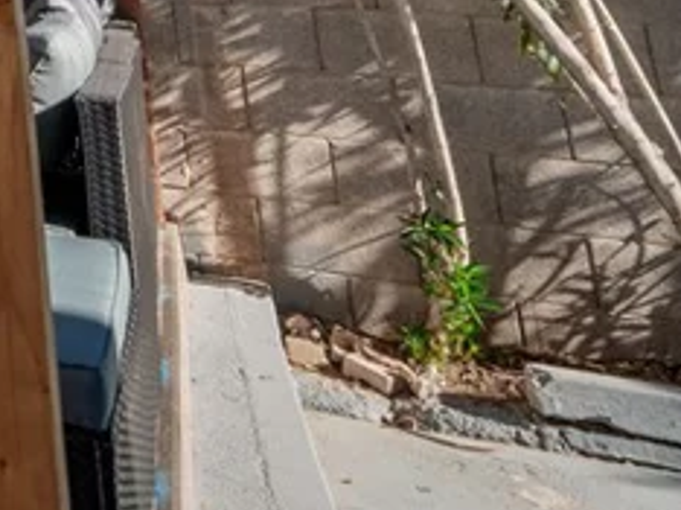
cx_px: -637
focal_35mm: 59
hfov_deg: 19.9
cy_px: -430
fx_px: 1160
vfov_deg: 18.7
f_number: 8
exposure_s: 1/125
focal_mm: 14
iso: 100
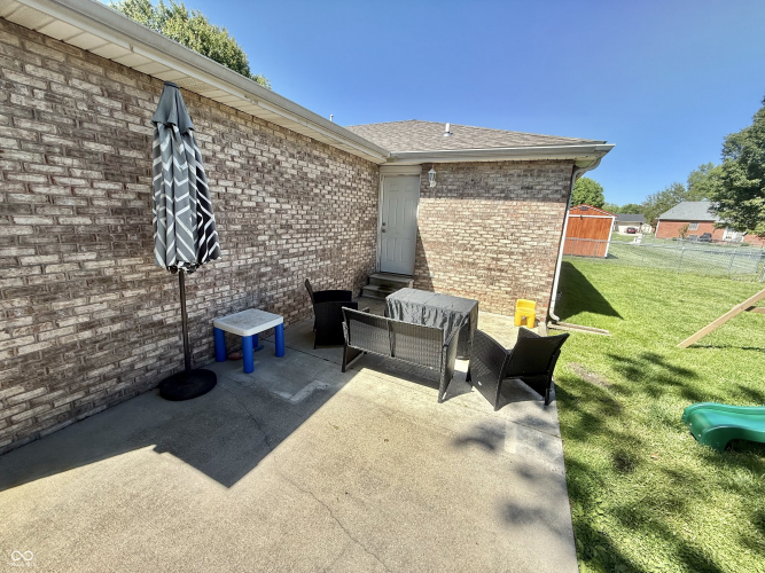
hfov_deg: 102.1
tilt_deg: -12.0
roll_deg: -2.8
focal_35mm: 14
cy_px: 286
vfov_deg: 85.7
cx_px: 382
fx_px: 309
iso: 50
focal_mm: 2.22
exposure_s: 1/1167
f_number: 2.2
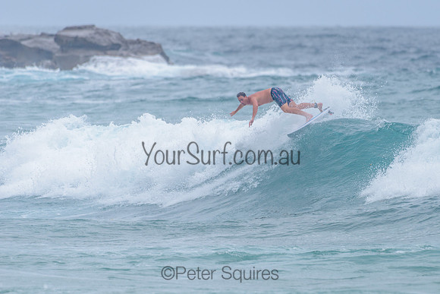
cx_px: 267
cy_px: 162
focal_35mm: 613
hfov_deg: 3.4
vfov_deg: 2.2
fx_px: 7491
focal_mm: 500
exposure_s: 1/2000
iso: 160
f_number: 5.6
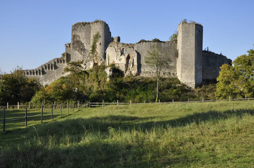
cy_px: 84
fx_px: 296
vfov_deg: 31.8
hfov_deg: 46.5
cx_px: 127
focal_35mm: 42
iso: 200
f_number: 8
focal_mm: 28
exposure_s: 1/500
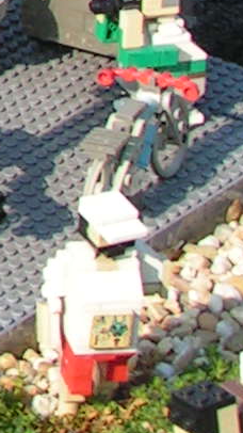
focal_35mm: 299
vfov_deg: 7.0
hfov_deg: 3.7
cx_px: -887
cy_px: -413
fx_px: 3429
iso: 50
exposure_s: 1/200
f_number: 6.3
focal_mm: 8.2
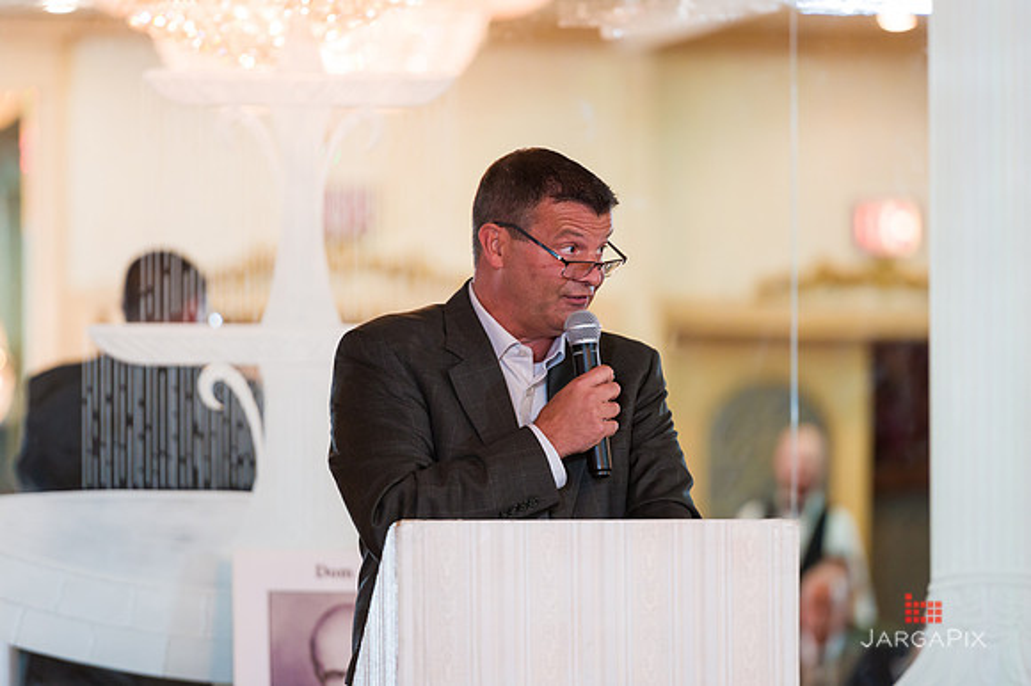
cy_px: 326
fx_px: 6519
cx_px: 544
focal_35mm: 228
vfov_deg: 6.0
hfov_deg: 9.0
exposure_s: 1/200
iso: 1250
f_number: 3.2
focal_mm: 200
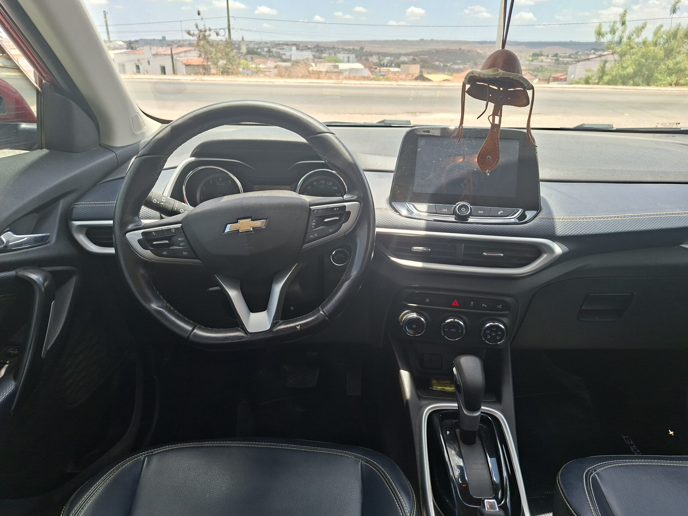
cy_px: 258
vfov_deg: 58.9
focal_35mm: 23
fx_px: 457
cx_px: 344
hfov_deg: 73.9
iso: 50
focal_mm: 5.54
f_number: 1.8
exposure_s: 1/321
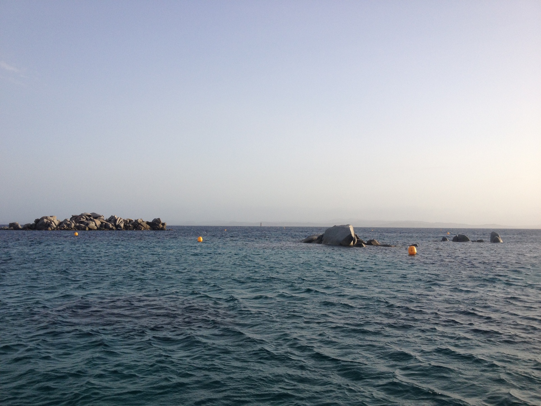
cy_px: 203
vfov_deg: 40.7
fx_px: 547
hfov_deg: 52.6
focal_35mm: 35
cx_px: 270
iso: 64
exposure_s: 1/1227
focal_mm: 4.28
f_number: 2.4
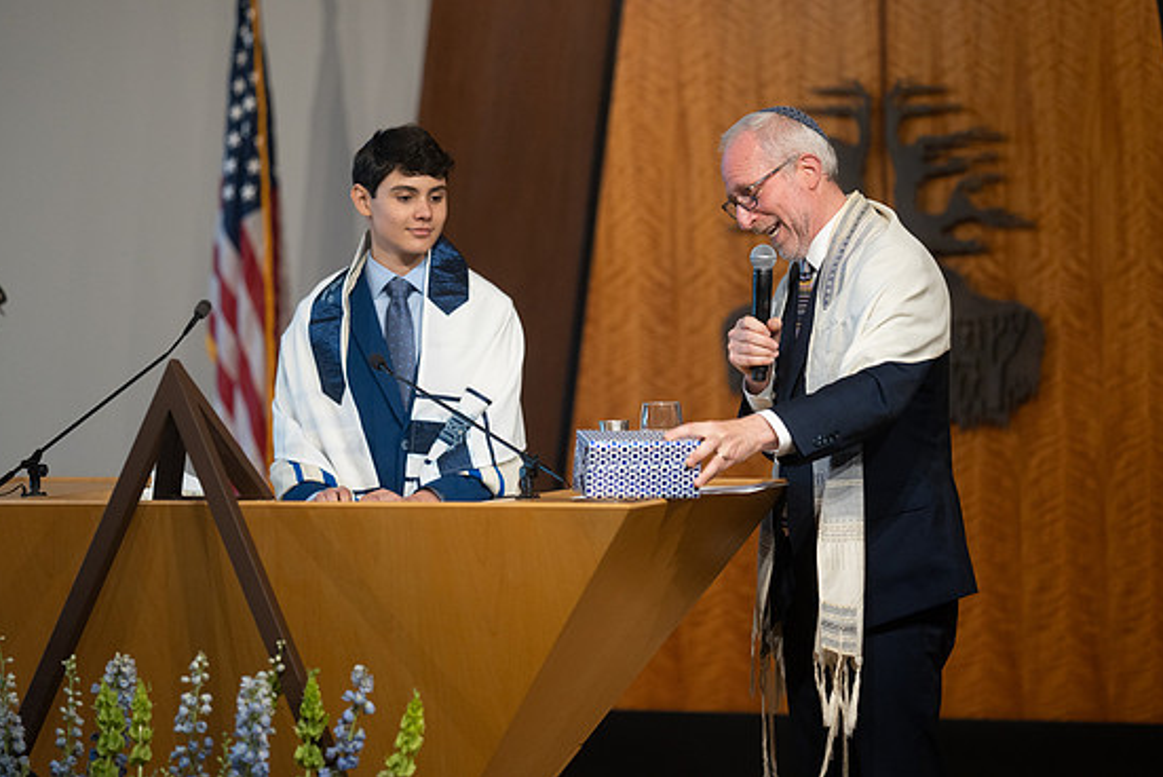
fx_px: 4590
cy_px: 371
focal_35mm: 142
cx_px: 597
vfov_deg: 9.7
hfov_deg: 14.4
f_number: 1.8
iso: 2000
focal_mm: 135
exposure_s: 1/400
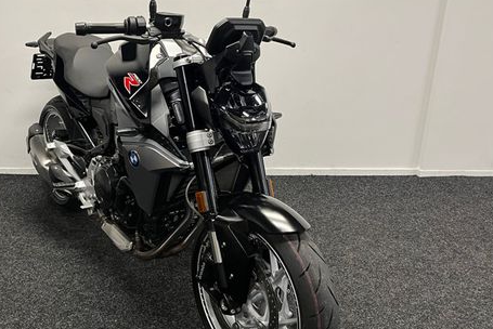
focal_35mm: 38
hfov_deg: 50.1
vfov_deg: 35.1
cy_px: 162
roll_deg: -0.6
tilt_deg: -19.7
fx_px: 521
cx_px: 179
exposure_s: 1/50
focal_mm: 5.1
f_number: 1.6
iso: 125
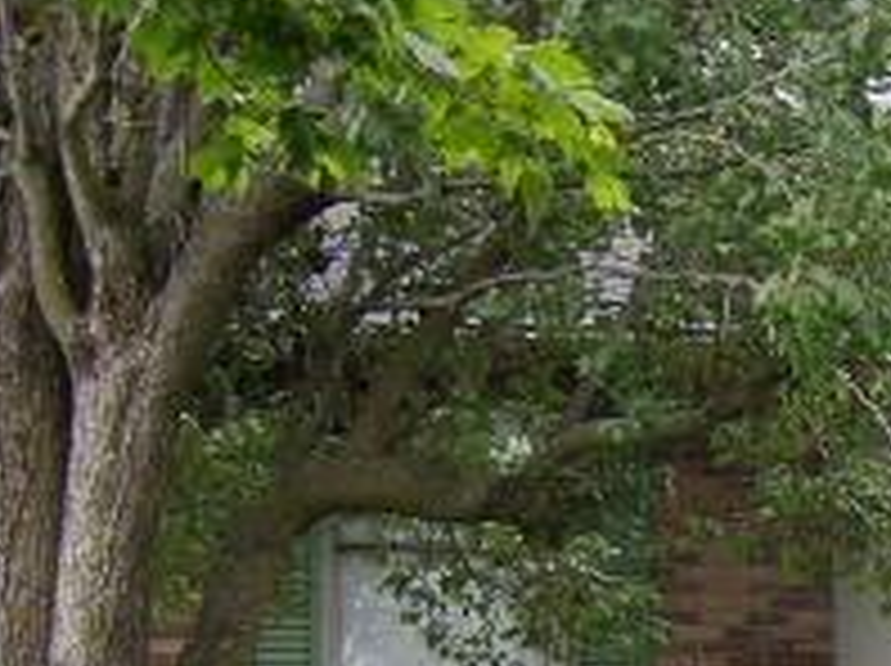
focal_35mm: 149
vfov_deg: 9.9
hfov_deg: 12.5
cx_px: 1426
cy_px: 680
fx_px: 3831
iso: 100
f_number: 3.8
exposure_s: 1/90
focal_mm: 8.2
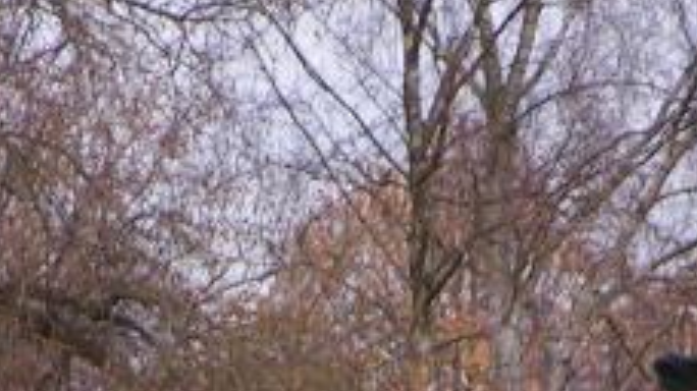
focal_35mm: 787
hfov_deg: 2.7
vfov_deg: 1.5
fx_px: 14538
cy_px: 794
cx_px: 404
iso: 125
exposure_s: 1/250
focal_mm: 31.5
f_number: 3.5
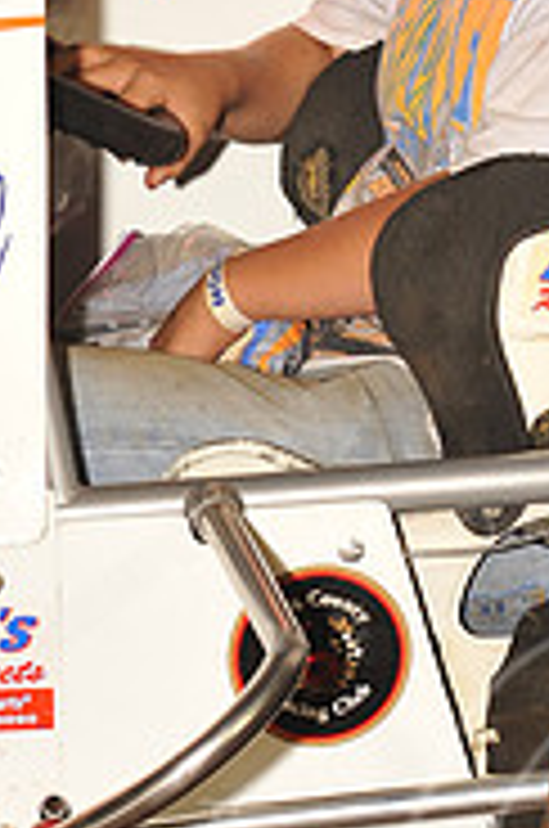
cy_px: 122
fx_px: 8702
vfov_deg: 5.4
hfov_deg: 3.6
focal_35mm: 379
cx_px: 540
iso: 500
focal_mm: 120
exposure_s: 1/160
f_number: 6.3
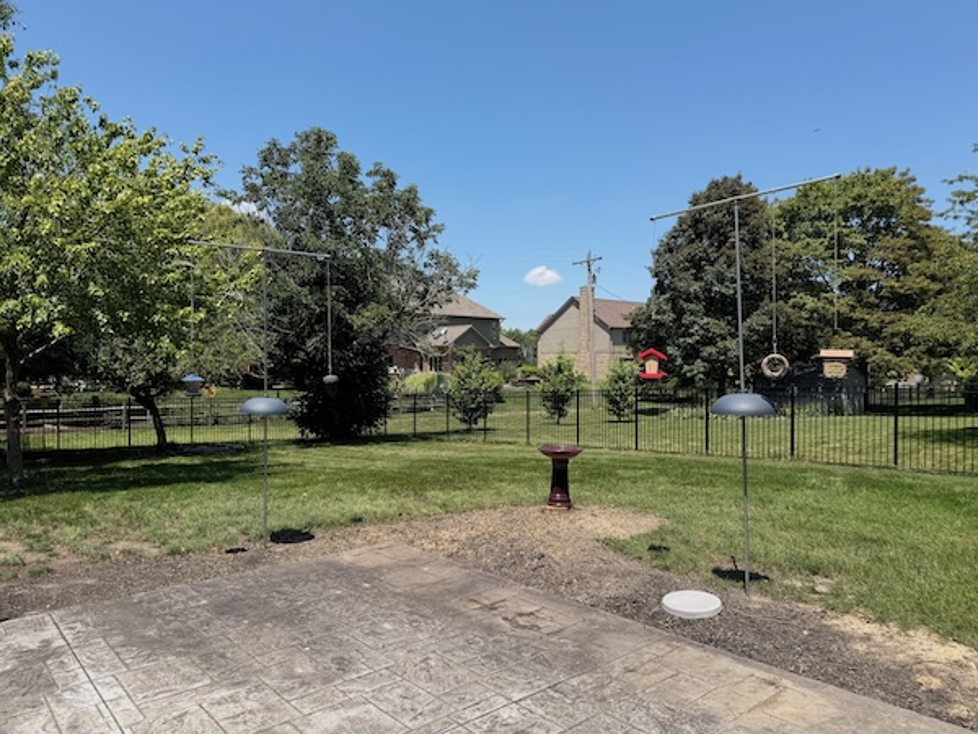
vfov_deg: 56.8
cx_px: 489
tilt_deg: -1.1
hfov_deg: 71.6
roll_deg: +1.0
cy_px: 367
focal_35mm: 24
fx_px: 678
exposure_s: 1/3759
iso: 80
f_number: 1.78
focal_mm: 6.76
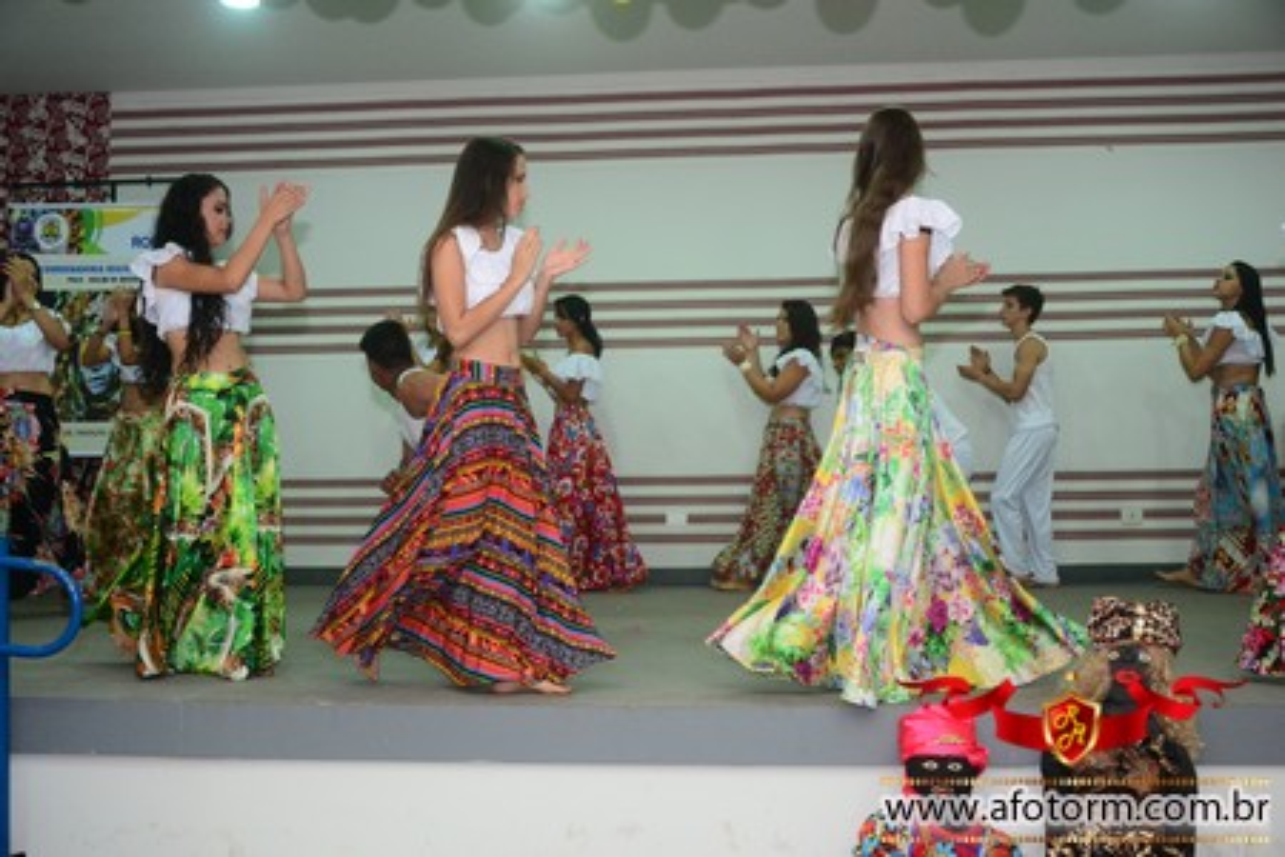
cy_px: 428
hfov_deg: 49.6
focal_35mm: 39
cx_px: 642
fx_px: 1392
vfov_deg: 34.2
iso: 1600
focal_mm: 26
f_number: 3.8
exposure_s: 1/160
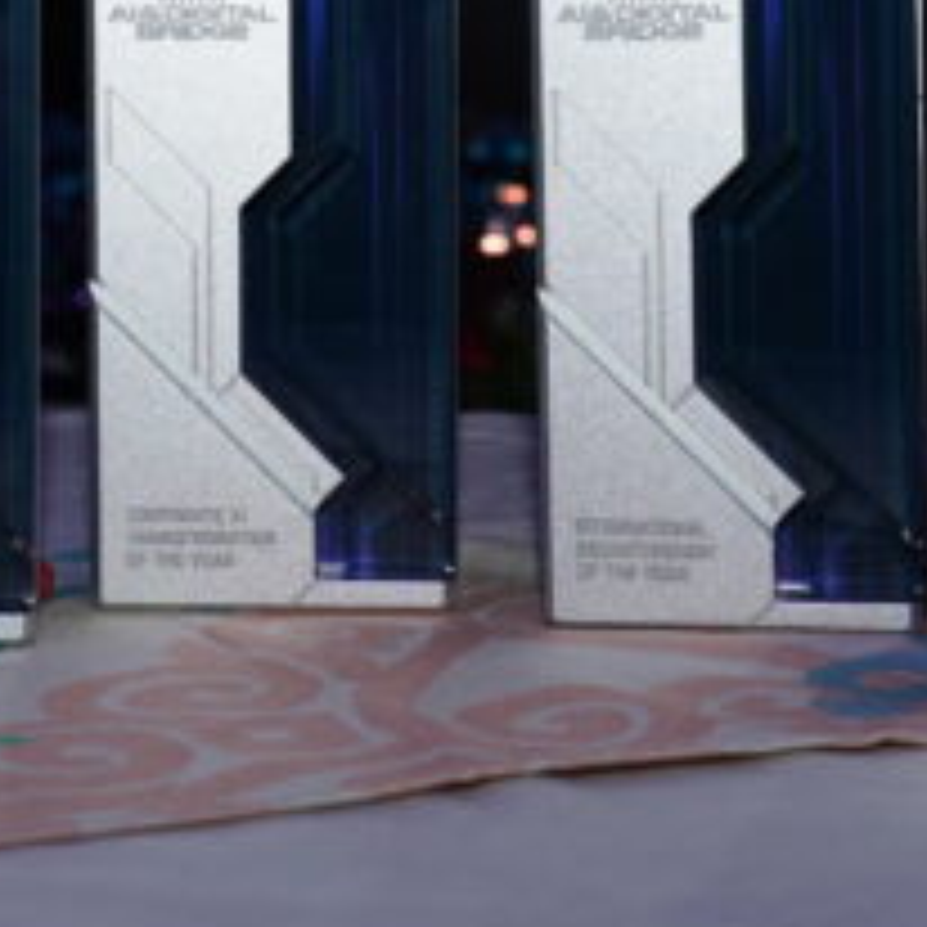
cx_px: 288
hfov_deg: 15.2
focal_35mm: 114
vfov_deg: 15.2
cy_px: 202
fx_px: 3454
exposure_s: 1/200
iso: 1250
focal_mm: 36
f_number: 5.6
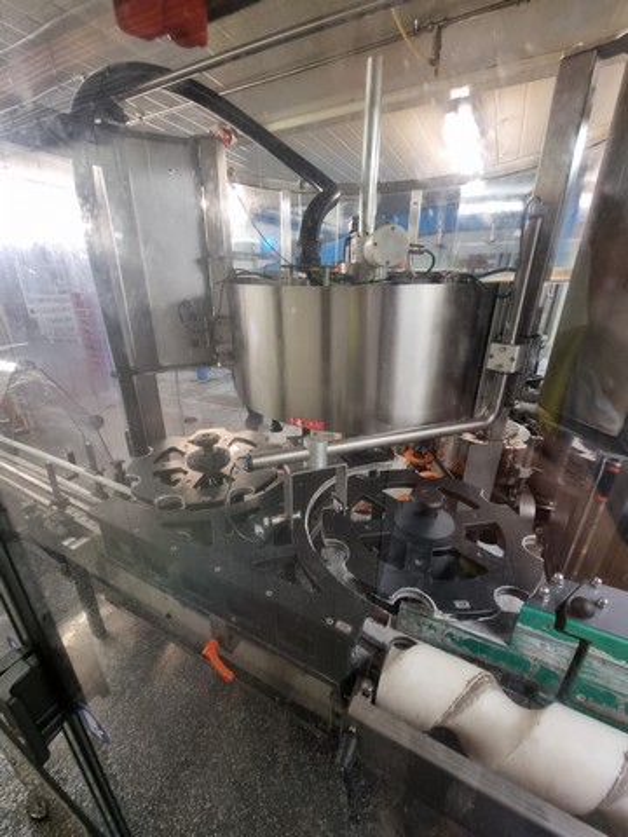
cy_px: 418
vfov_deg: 106.2
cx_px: 314
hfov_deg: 89.9
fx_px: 314
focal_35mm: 13
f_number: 2.2
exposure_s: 1/33
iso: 320
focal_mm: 2.2
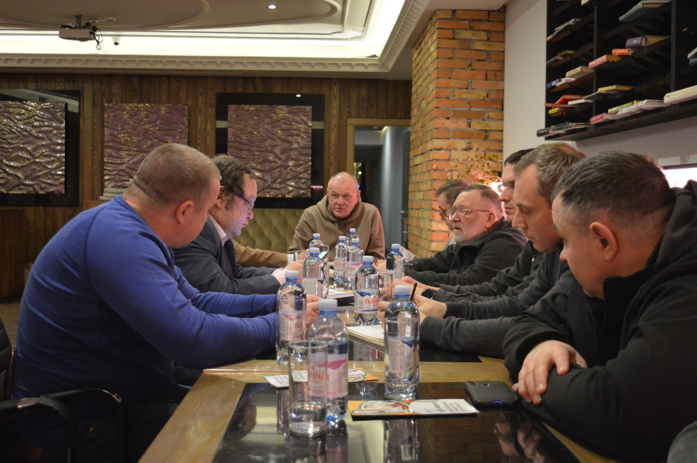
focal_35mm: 42
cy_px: 232
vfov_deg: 31.8
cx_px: 348
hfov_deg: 46.4
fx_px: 812
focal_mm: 28
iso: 3200
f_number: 4.2
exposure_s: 1/50
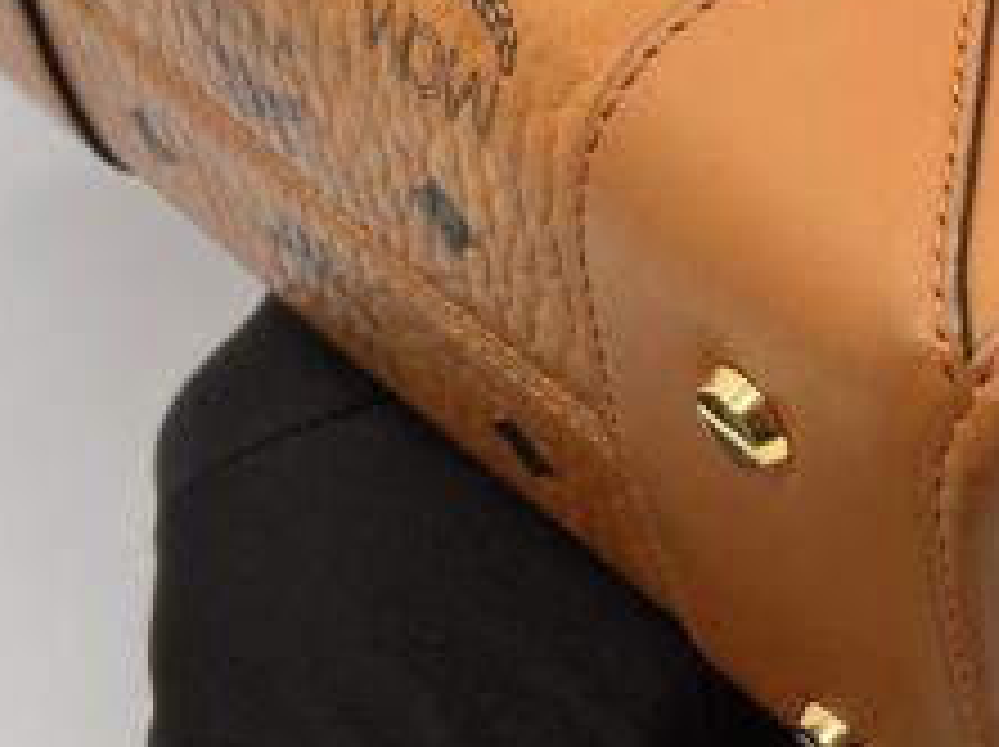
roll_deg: +4.5
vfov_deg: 12.3
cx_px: 950
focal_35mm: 120
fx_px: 3459
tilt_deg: -43.1
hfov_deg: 16.2
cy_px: 153
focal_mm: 5.7
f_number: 1.5
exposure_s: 1/100
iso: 40
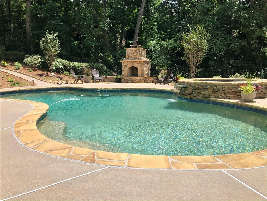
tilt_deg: -8.3
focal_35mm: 28
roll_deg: +1.5
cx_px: 134
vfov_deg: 49.7
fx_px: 216
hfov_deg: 63.4
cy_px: 100
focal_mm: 3.99
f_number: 1.8
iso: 20
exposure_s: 1/1869
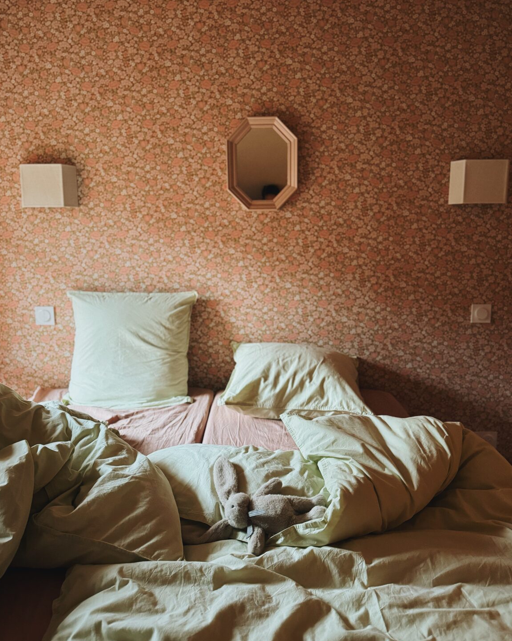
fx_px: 493
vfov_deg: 66.0
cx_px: 260
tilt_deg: -7.1
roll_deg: +1.3
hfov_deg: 54.9
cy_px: 302
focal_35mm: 26
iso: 800
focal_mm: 6.76
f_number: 1.78
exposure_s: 1/60
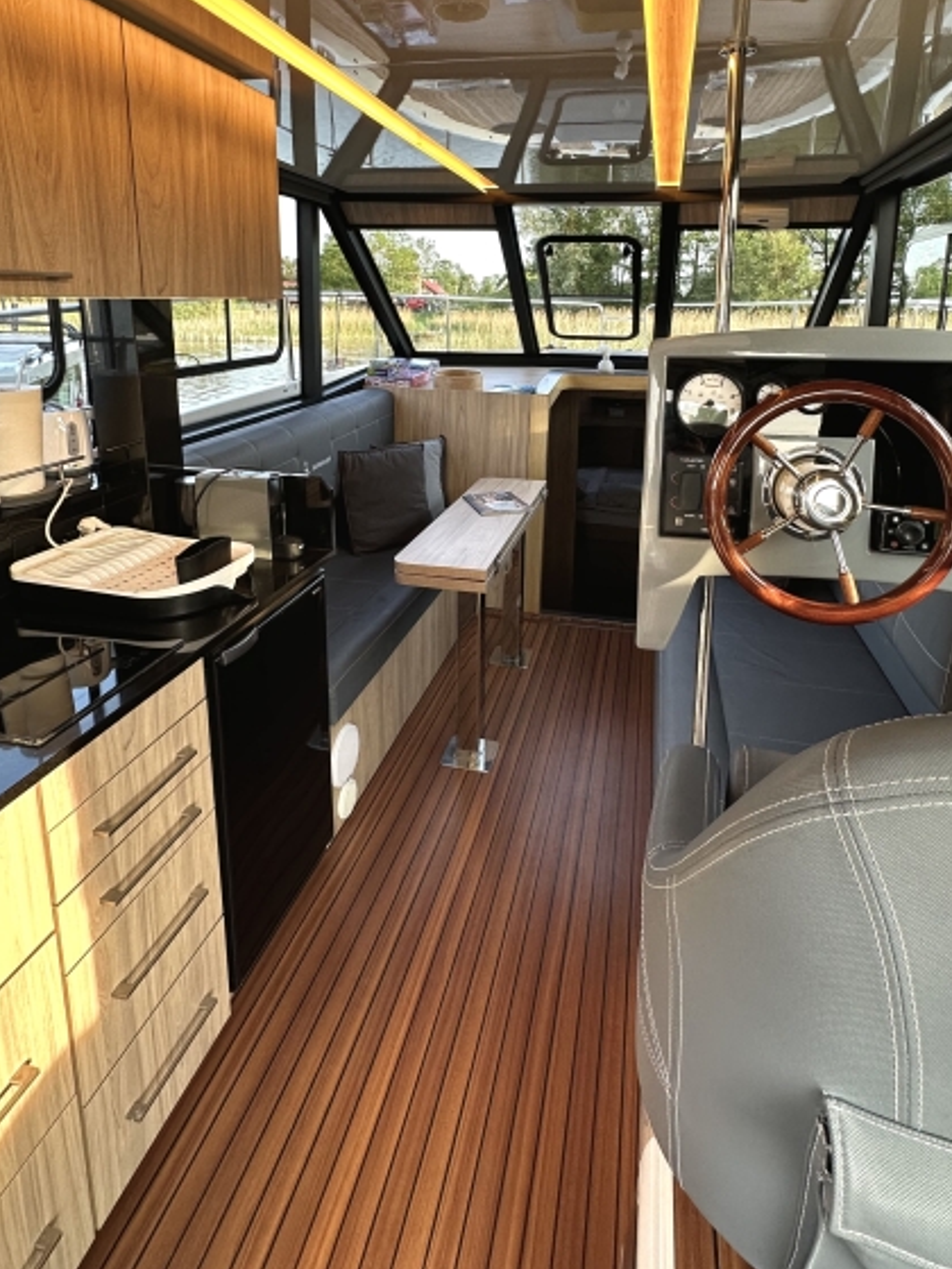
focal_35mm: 20
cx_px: 494
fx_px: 733
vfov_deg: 79.8
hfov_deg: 65.9
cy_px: 453
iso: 125
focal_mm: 2.22
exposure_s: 1/99
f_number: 2.2
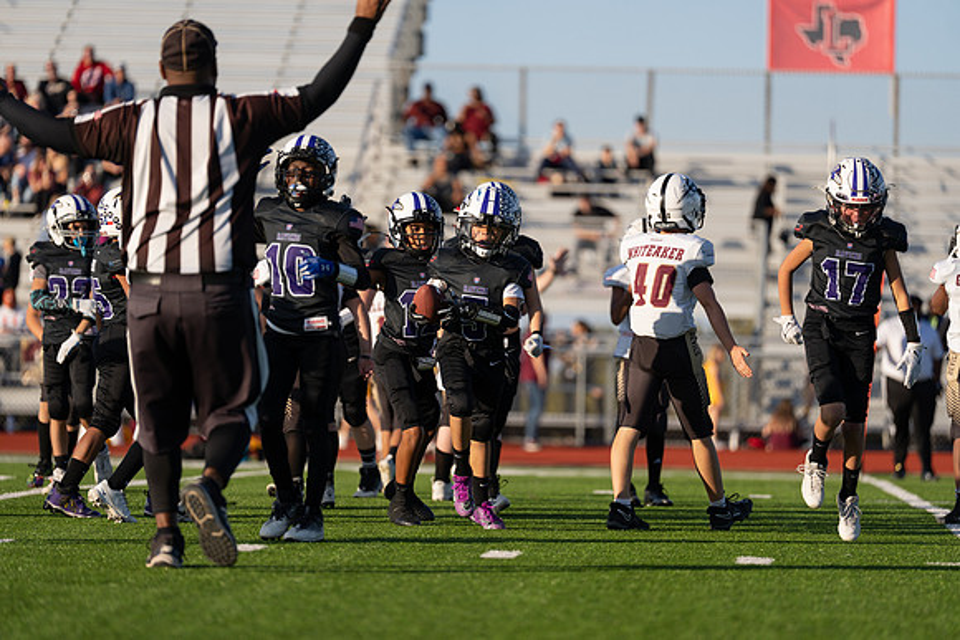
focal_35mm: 200
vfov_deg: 6.9
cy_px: 320
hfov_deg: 10.3
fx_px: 5334
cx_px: 480
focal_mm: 200
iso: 100
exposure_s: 1/1600
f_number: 2.8
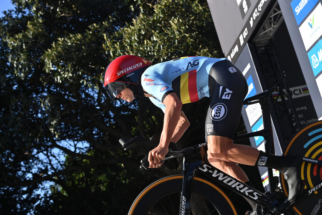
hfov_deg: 28.8
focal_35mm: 70
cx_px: 161
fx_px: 626
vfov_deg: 19.5
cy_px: 108
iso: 500
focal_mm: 70
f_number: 8
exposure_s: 1/1250
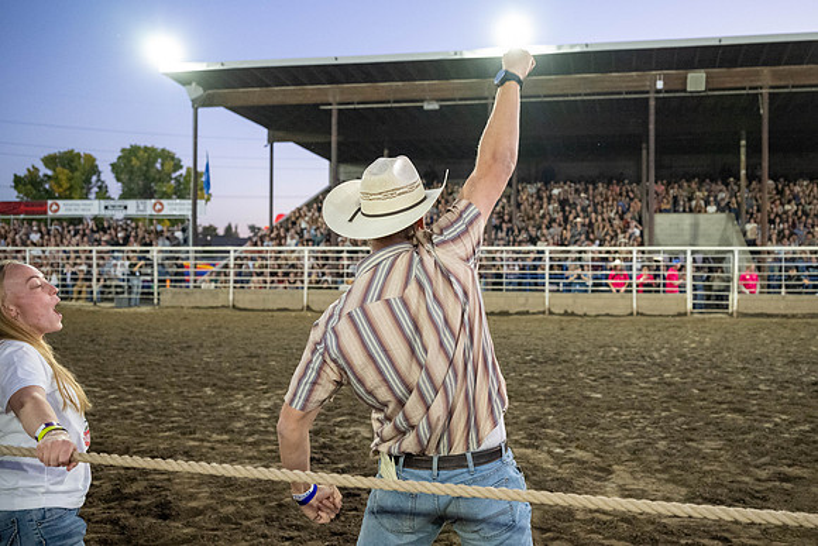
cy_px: 273
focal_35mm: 33
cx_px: 483
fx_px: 750
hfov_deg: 56.9
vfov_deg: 40.0
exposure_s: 1/200
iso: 5000
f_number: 3.2
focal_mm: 27
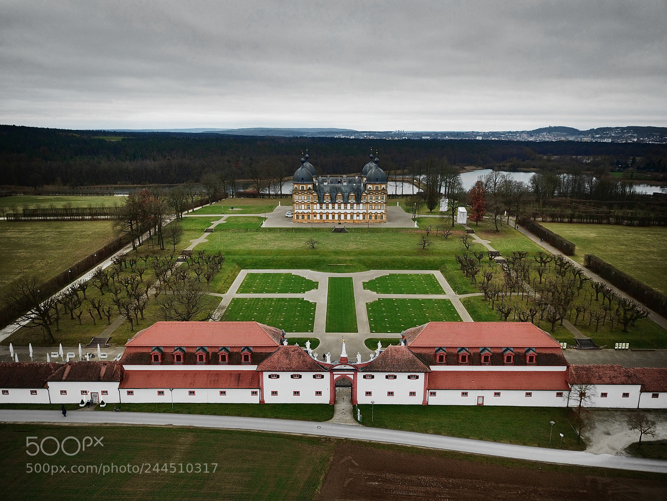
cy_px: 250
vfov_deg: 53.1
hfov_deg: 67.3
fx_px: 501
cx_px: 334
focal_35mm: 26
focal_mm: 4.73
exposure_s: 1/100
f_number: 2.2
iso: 181
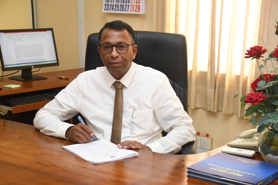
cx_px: 139
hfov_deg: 27.0
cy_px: 92
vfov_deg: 18.2
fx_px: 579
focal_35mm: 75
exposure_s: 1/80
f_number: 8
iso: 1250
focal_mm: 50
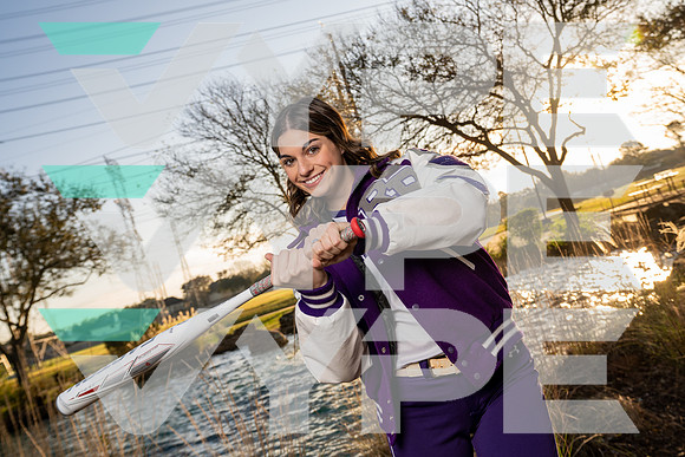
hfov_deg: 57.2
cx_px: 342
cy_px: 228
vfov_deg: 40.0
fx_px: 628
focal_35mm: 33
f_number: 5.6
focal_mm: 33
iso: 160
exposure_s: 1/250
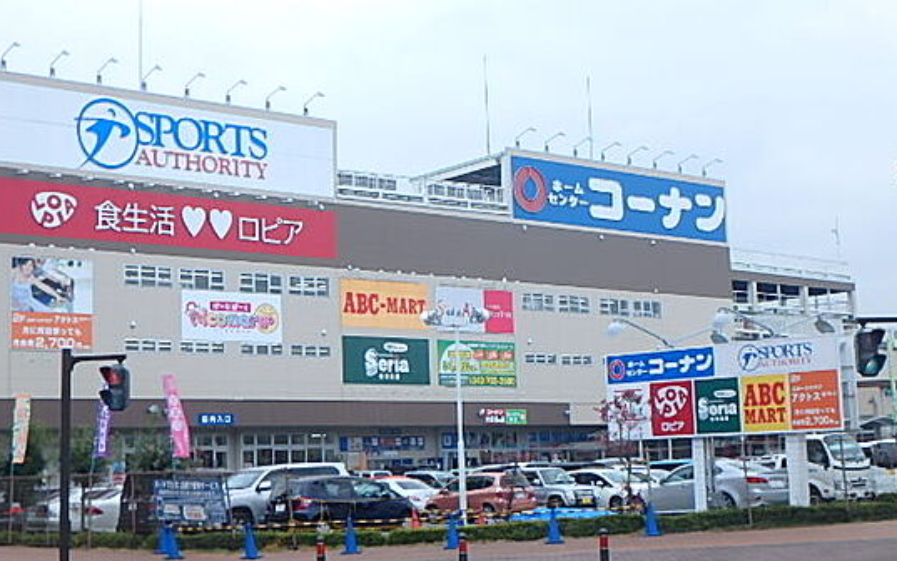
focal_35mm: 58
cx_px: 428
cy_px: 242
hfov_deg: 35.1
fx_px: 1418
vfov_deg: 22.4
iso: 125
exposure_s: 1/125
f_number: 5.2
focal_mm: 8.7
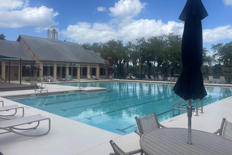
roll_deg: -0.5
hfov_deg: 65.5
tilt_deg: +2.9
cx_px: 116
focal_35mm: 28
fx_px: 180
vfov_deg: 46.3
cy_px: 68
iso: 32
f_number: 1.6
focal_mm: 4.2
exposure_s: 1/4464
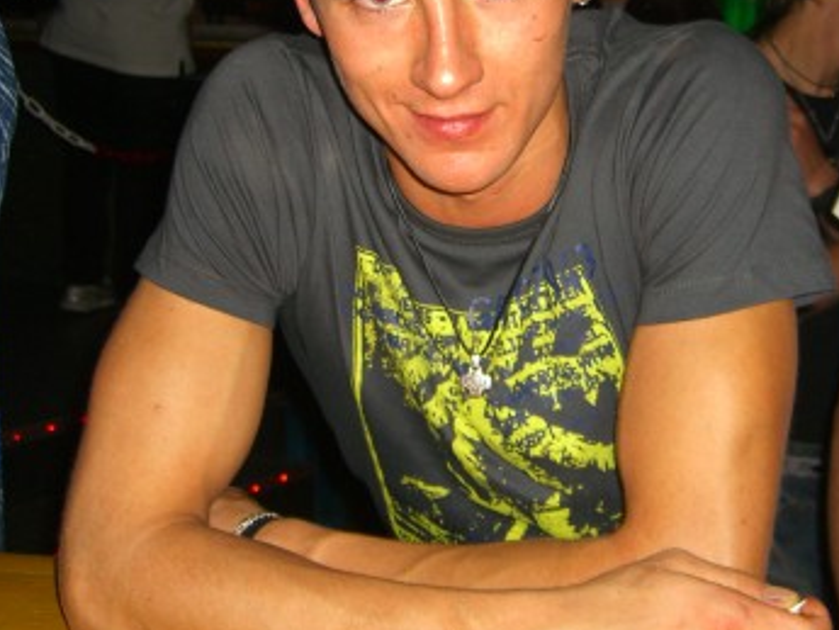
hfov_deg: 29.3
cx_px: 511
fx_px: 1600
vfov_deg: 22.0
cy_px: 122
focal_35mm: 66
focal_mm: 7.9
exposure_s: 1/60
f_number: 2.8
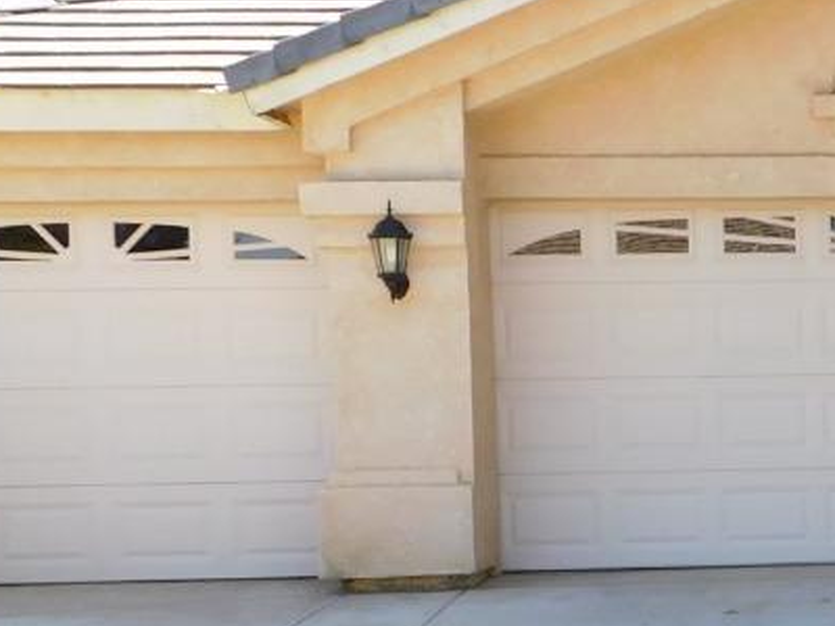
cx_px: 1102
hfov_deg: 19.9
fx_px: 2171
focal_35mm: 90
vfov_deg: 16.2
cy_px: 548
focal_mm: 4.3
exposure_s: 1/400
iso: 125
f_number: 3.3
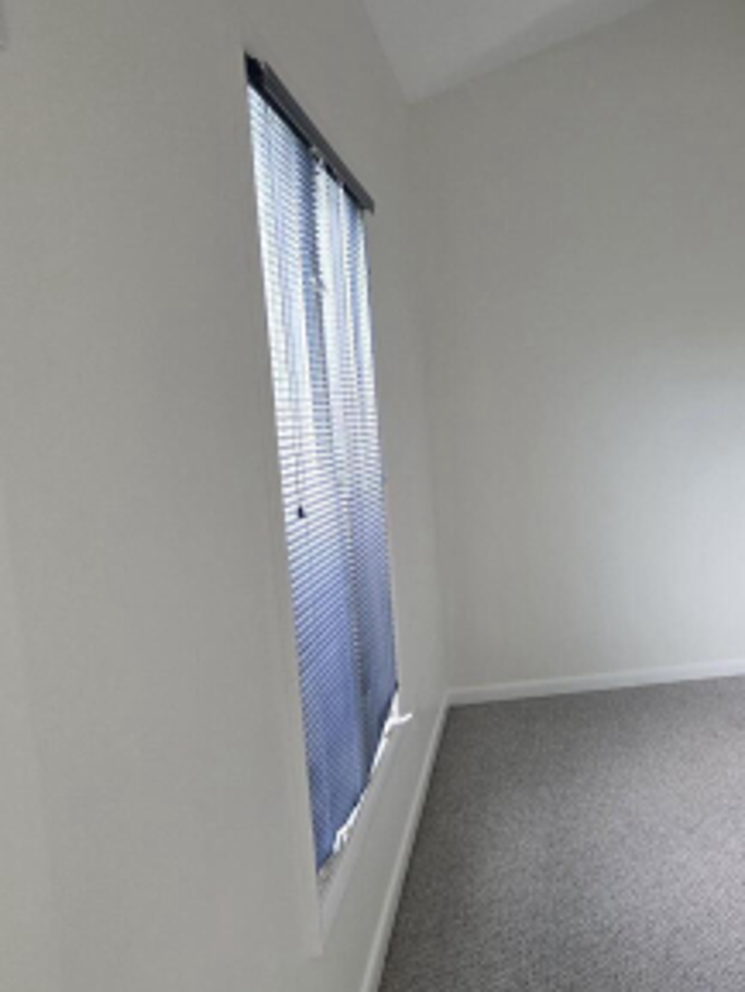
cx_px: 817
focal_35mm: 30
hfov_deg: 38.7
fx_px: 860
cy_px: 520
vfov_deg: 59.9
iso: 320
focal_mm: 2.2
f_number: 1.9
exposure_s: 1/60
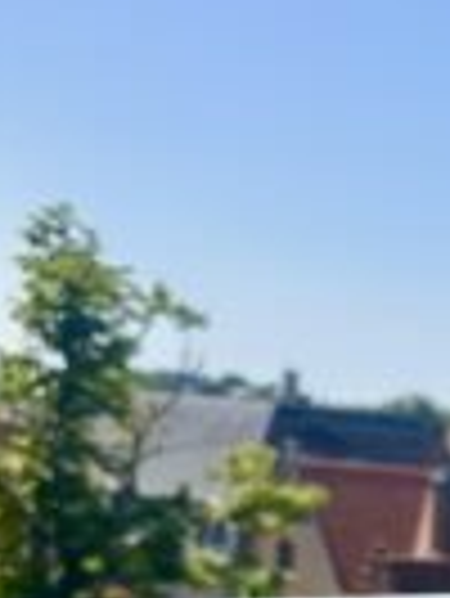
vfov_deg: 19.7
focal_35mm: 90
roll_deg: -6.1
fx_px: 1557
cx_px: 830
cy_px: 809
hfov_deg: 14.3
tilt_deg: -11.1
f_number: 1.78
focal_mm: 6.86
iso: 80
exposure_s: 1/5263
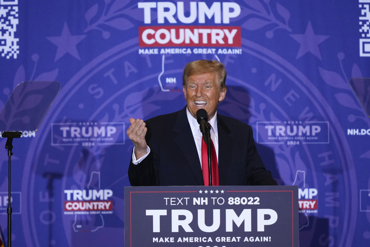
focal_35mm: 600
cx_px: 185
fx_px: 6167
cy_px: 124
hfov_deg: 3.4
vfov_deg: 2.3
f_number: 2.8
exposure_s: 1/500
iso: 1600
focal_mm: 400
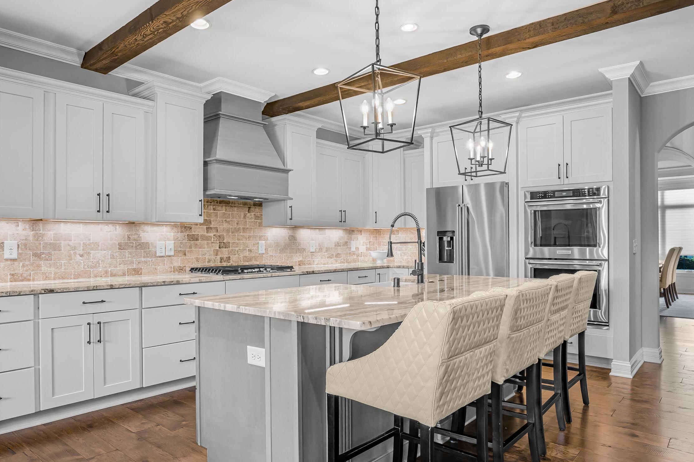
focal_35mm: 23
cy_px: 254
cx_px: 311
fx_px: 443
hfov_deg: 75.9
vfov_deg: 55.0
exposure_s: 1/6
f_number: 8
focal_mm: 17
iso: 1000
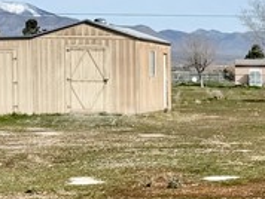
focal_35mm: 138
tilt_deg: -2.2
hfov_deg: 12.5
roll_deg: -0.1
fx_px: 1058
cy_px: 125
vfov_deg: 10.8
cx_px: 533
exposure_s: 1/8130
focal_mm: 6.76
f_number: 1.78
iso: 80
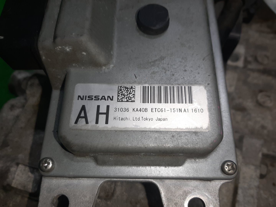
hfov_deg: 67.3
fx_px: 207
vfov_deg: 53.1
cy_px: 104
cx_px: 138
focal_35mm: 26
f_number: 1.7
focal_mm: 3.93
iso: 40
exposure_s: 1/104
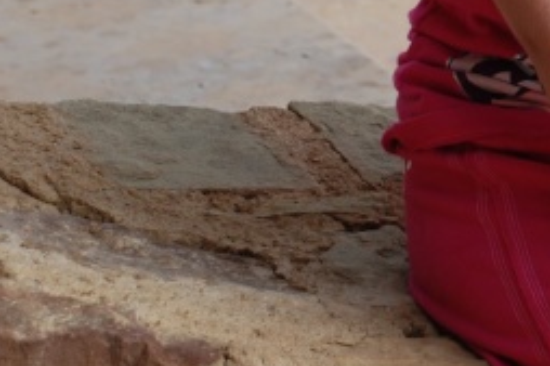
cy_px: -358
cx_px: 899
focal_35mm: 315
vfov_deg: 4.3
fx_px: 4809
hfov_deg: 6.4
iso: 200
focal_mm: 52
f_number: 5
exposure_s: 1/60
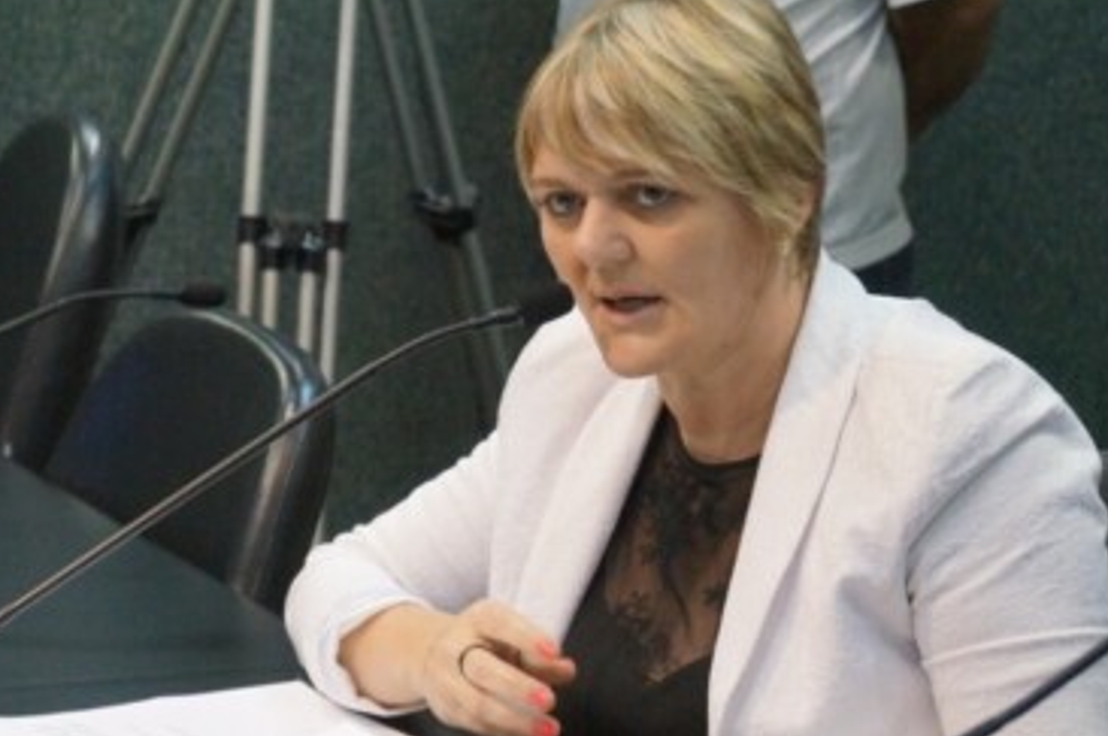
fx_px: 3463
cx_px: 430
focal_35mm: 113
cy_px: 391
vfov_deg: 12.1
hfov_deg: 18.2
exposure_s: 1/125
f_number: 5.6
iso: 3200
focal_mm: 55
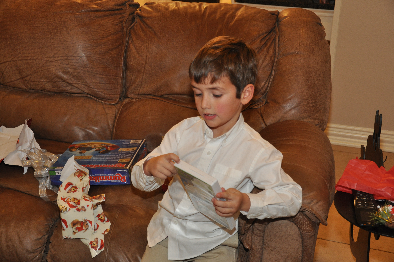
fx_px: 574
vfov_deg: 25.7
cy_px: 131
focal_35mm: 52
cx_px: 197
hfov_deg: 37.9
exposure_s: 1/60
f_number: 4.5
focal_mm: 35
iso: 800
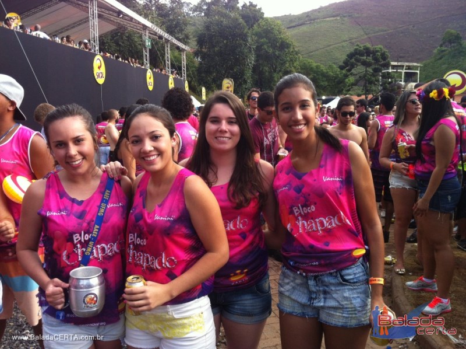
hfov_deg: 52.7
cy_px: 174
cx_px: 233
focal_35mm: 35
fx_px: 471
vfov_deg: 40.6
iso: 80
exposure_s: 1/205
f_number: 2.8
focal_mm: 3.85
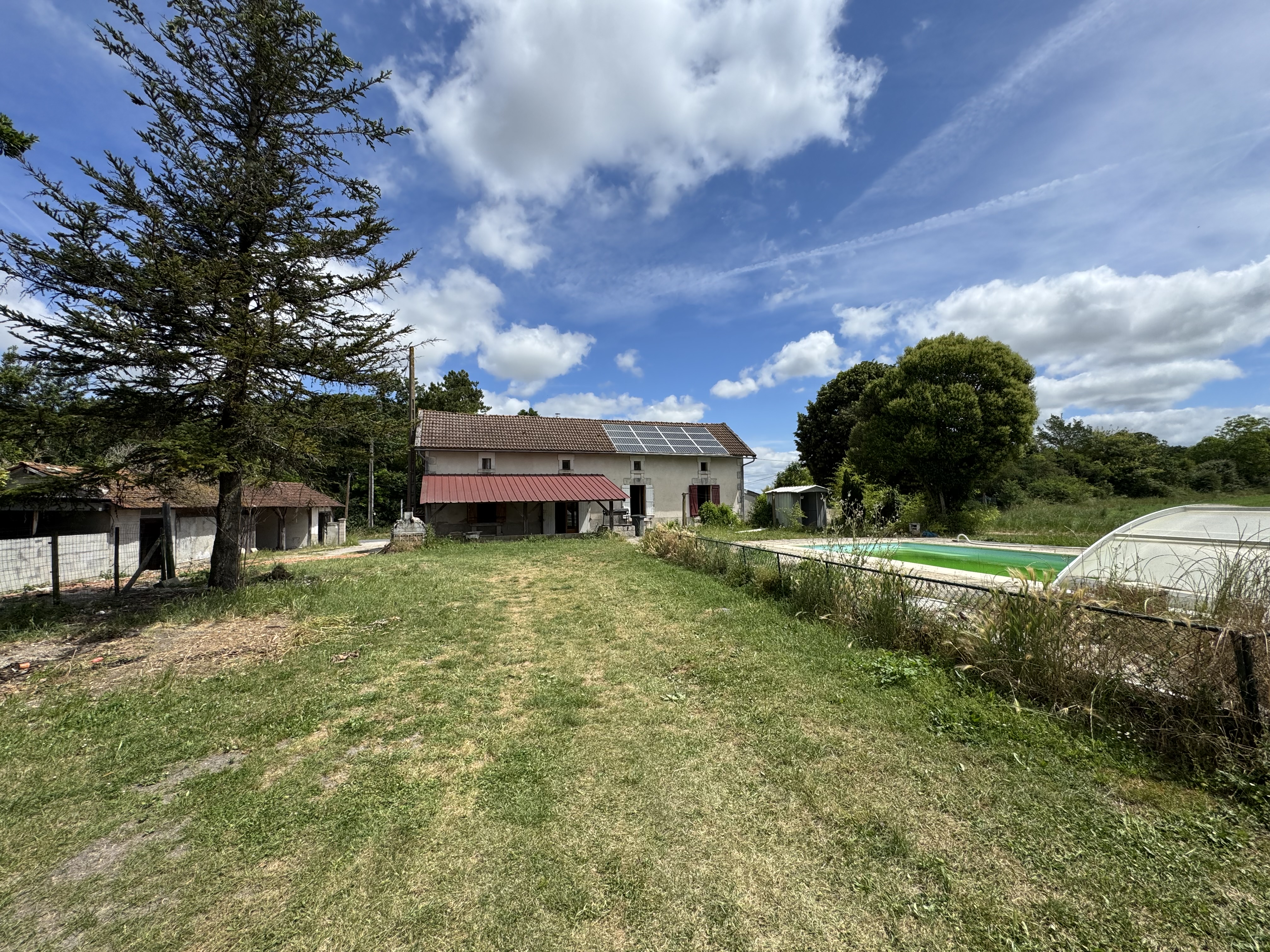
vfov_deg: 85.7
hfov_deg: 102.1
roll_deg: +1.1
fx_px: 514
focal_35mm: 14
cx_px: 635
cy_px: 476
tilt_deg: +3.0
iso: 50
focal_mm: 2.22
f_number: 2.2
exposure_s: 1/2674
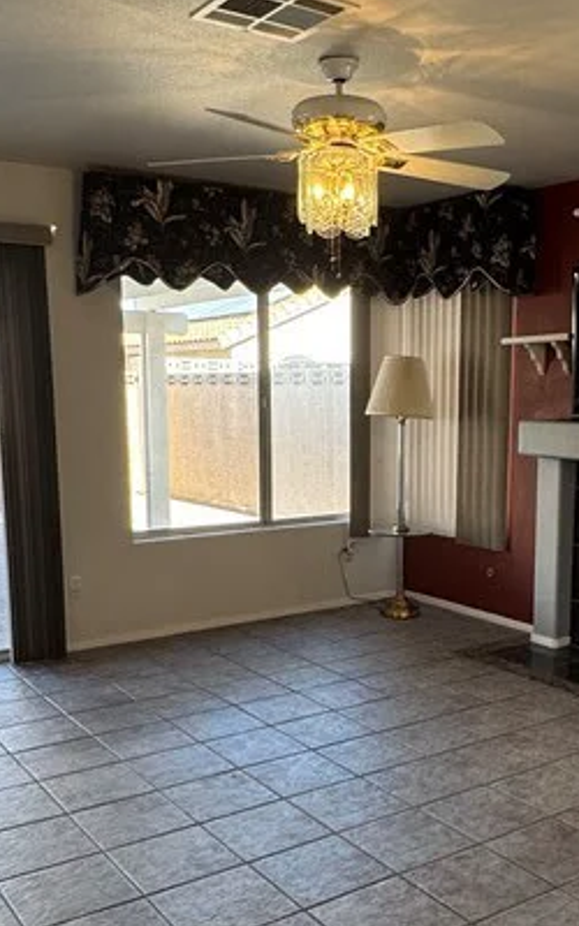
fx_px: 959
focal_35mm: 38
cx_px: 378
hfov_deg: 33.3
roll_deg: +0.2
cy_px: 574
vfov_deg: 51.1
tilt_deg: -11.2
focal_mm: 2.22
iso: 125
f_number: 2.2
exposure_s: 1/120
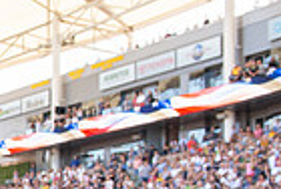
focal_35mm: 128
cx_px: -203
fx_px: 1001
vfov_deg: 10.5
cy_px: 252
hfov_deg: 14.3
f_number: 4.5
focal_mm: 31
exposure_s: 1/320
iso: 200
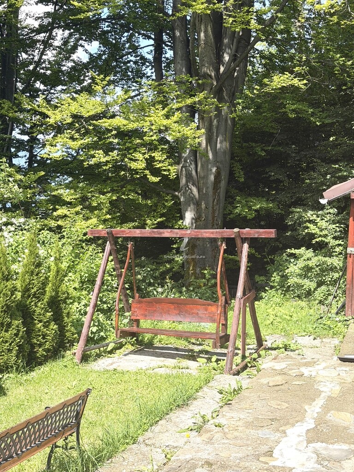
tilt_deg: -7.8
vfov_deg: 39.7
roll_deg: -1.2
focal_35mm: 48
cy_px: 236
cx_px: 177
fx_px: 654
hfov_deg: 30.3
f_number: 1.78
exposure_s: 1/1642
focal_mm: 6.76
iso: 64
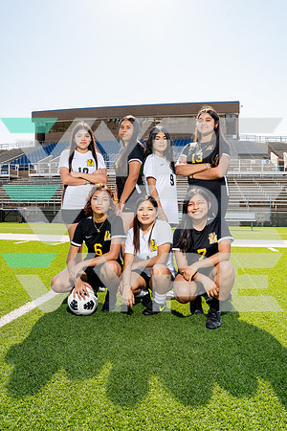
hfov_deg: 47.9
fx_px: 323
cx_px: 144
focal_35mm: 27
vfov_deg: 67.4
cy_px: 216
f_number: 11
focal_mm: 27
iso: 320
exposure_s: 1/250
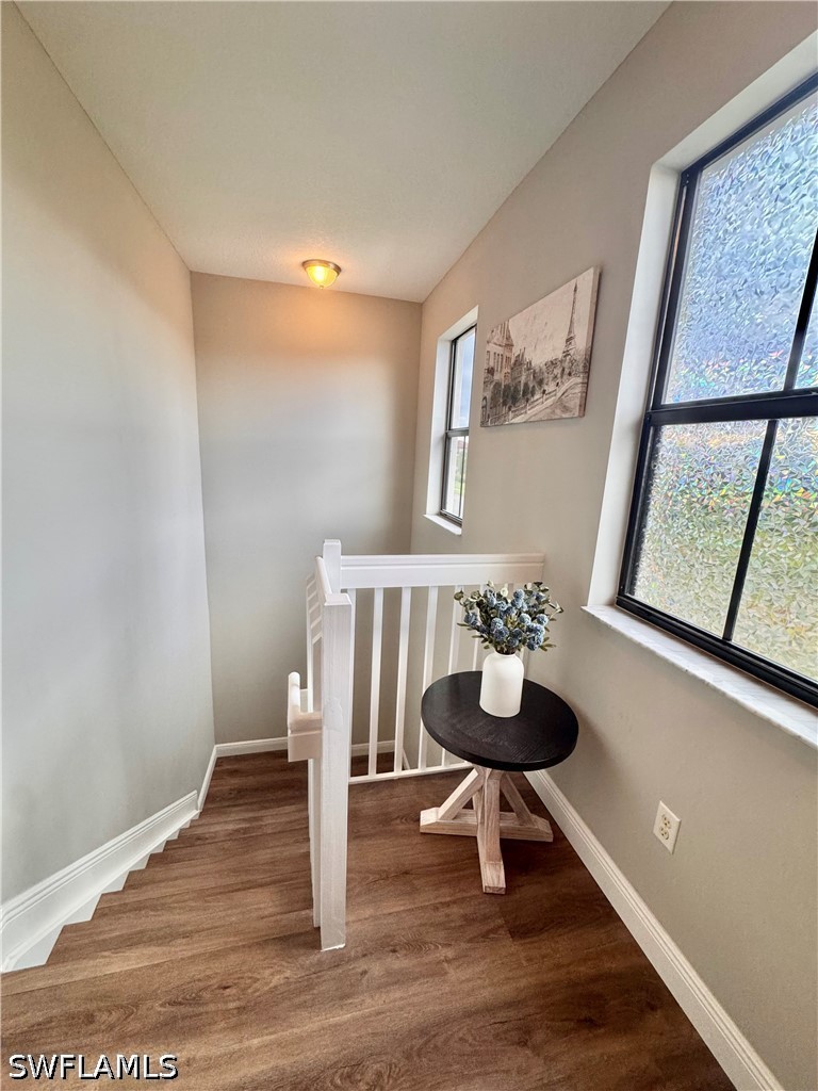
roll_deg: -2.7
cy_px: 546
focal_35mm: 14
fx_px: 441
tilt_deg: -13.2
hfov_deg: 85.7
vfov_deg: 102.1
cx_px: 409
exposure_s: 1/120
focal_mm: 2.22
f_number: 2.2
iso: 250
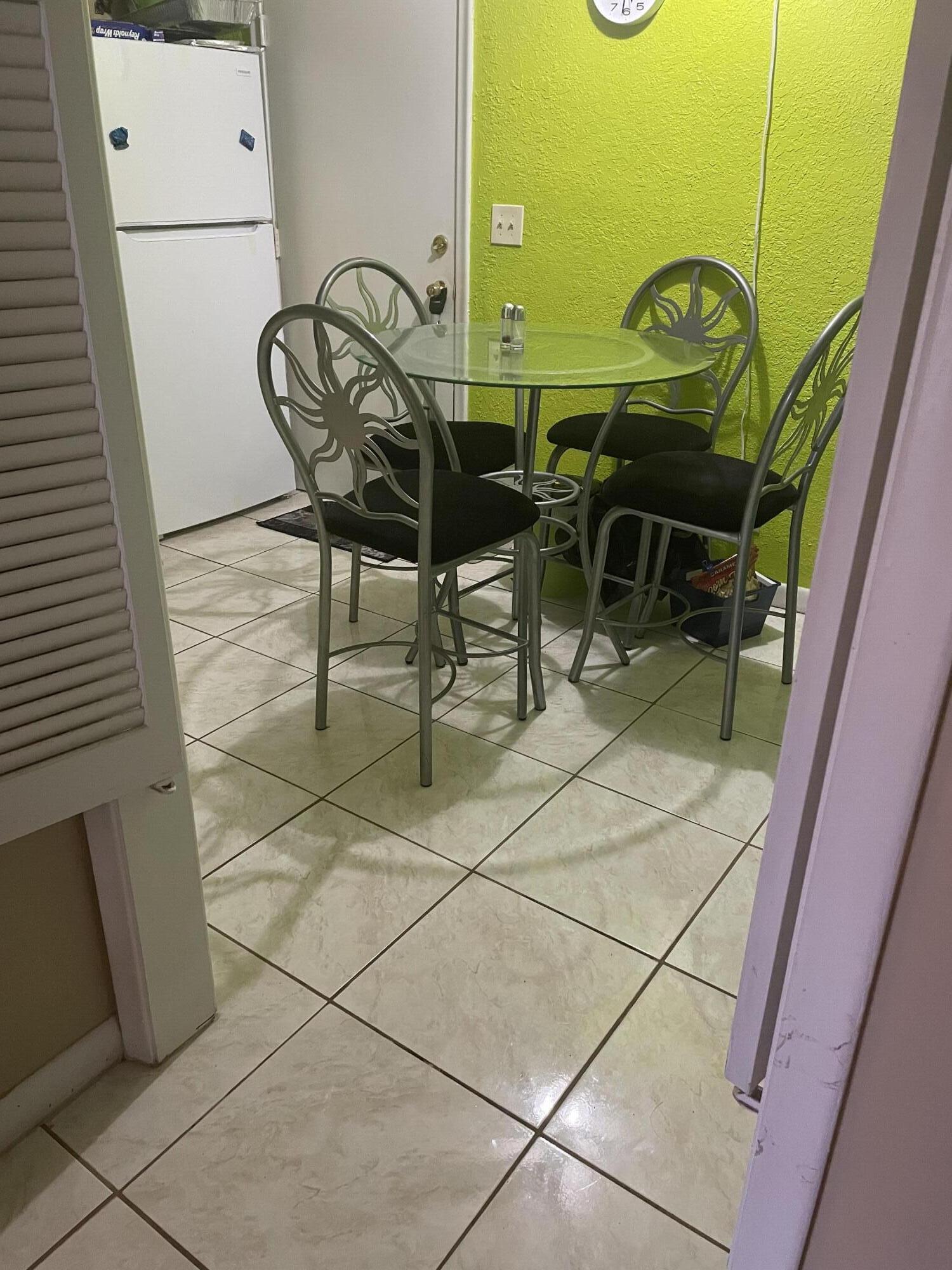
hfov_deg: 53.1
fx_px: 953
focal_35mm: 26
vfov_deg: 67.3
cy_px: 635
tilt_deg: -25.6
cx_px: 476
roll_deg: -0.3
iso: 400
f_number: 1.6
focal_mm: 4.2
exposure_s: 1/40
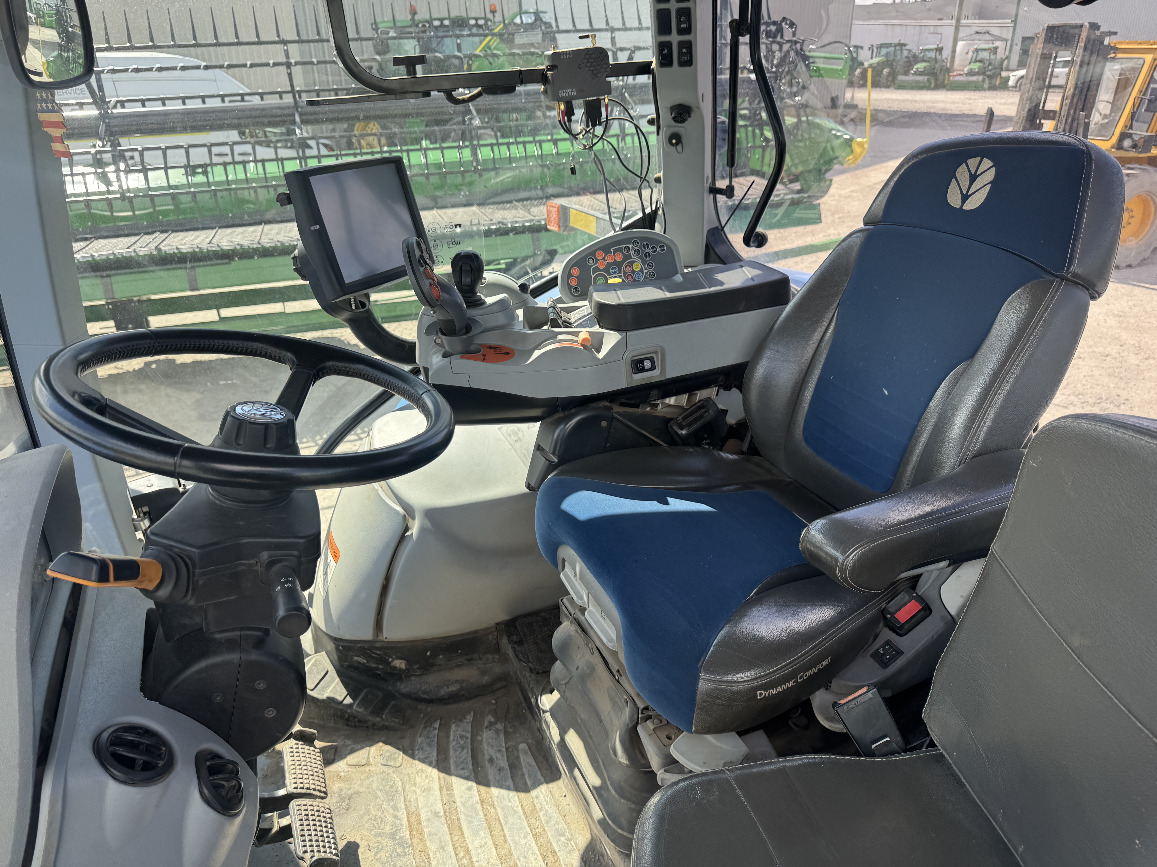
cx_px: 578
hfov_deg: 71.6
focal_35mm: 24
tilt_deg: -23.1
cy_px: 434
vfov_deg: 56.8
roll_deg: -0.5
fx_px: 802
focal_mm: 6.76
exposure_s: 1/707
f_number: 1.78
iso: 80
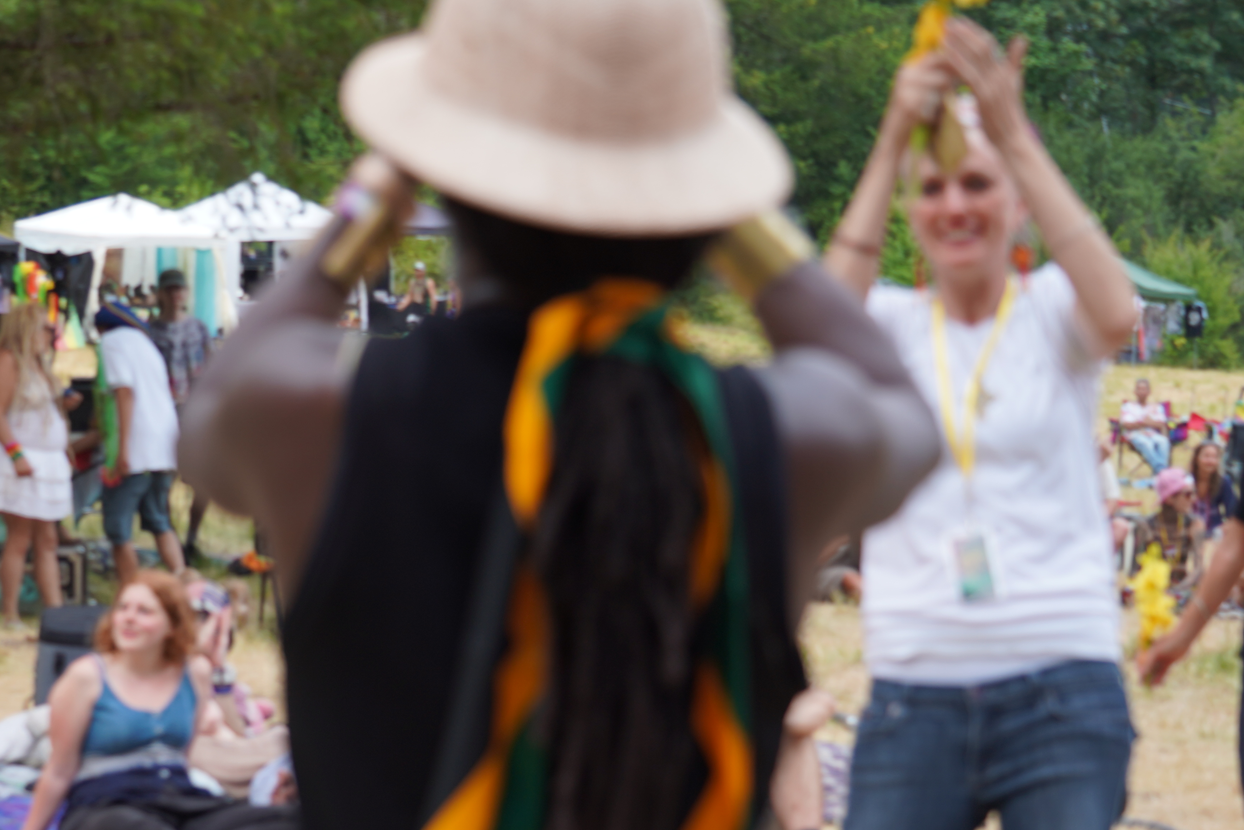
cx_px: 365
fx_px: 2799
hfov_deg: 24.9
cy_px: 602
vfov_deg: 16.8
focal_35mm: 81
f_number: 4
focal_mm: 47
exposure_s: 1/160
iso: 160
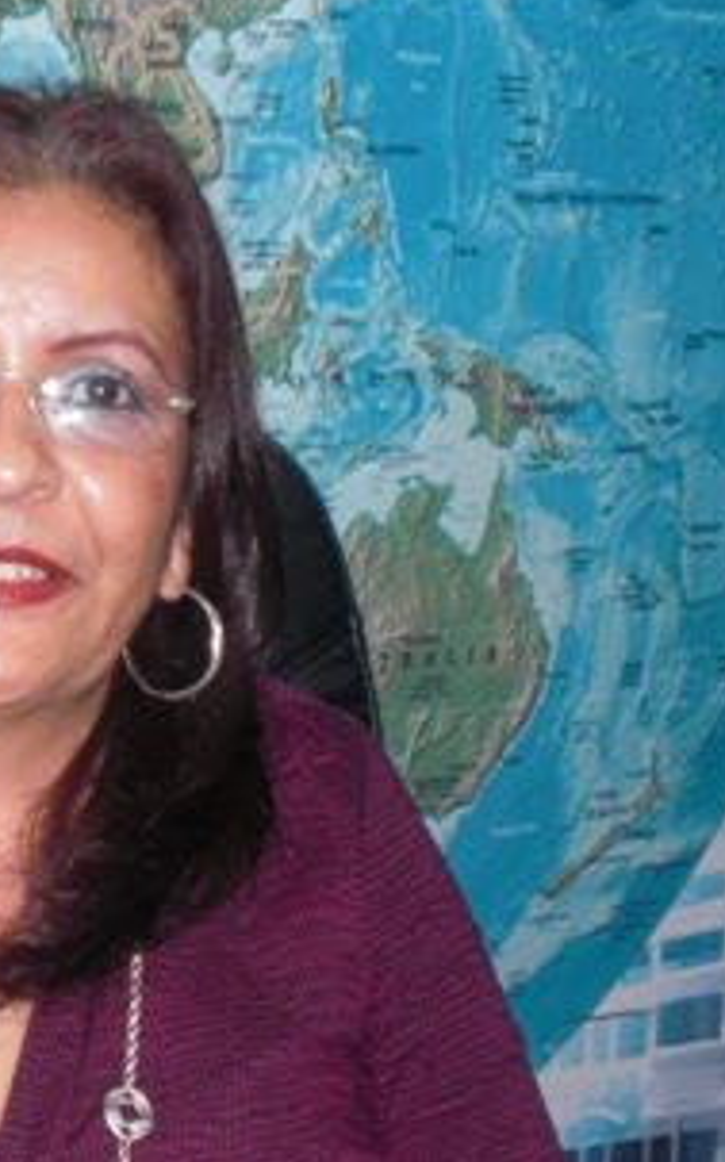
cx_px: -111
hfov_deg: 15.8
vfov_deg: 25.8
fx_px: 2533
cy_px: 598
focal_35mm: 80
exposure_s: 1/60
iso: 200
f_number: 3.6
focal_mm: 8.44
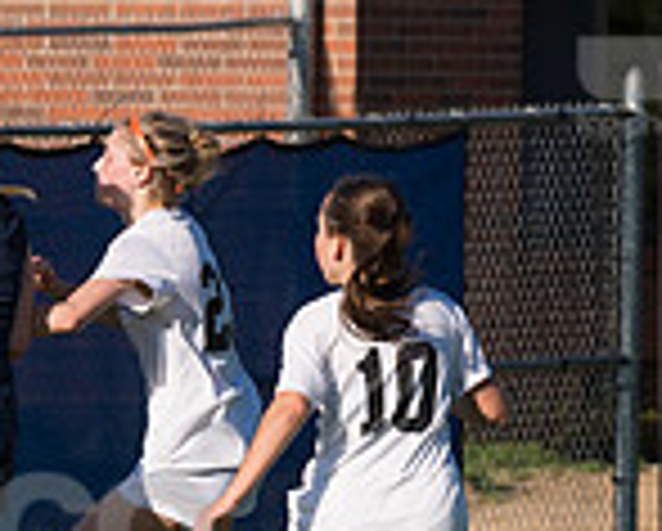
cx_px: 77
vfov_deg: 1.4
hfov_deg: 1.7
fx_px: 21777
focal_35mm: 1110
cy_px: 598
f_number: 5.6
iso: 250
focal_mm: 200
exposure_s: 1/1600
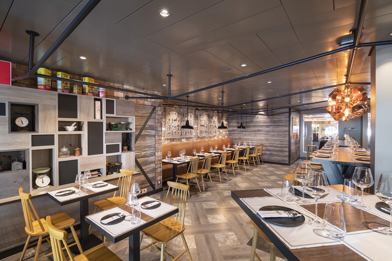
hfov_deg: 93.3
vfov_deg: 70.4
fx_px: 185
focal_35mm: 17
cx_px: 196
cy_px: 130
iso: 200
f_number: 11
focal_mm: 17
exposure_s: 1/2
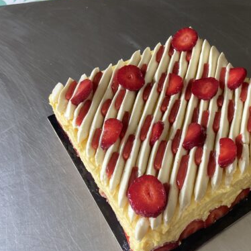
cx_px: 178
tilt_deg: -53.4
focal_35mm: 41
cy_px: 116
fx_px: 336
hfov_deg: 40.1
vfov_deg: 40.9
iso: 125
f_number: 1.8
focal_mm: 4.25
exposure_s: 1/121
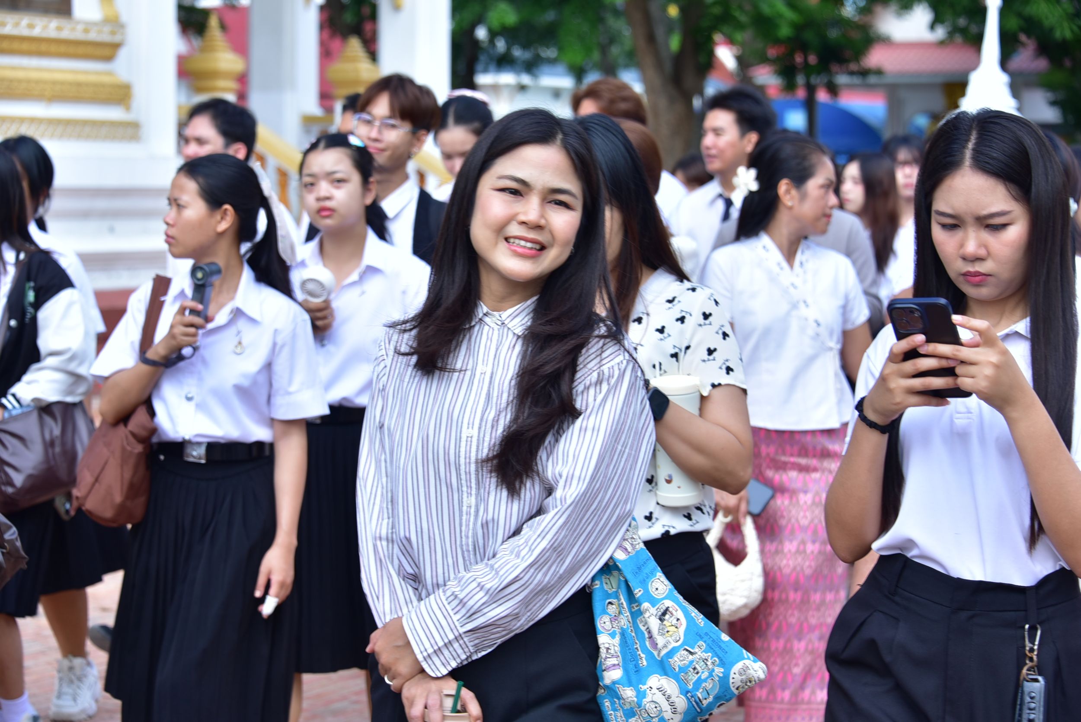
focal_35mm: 92
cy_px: 361
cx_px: 540
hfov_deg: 22.1
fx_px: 2764
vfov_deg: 14.9
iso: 125
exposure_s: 1/200
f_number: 6.3
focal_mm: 92
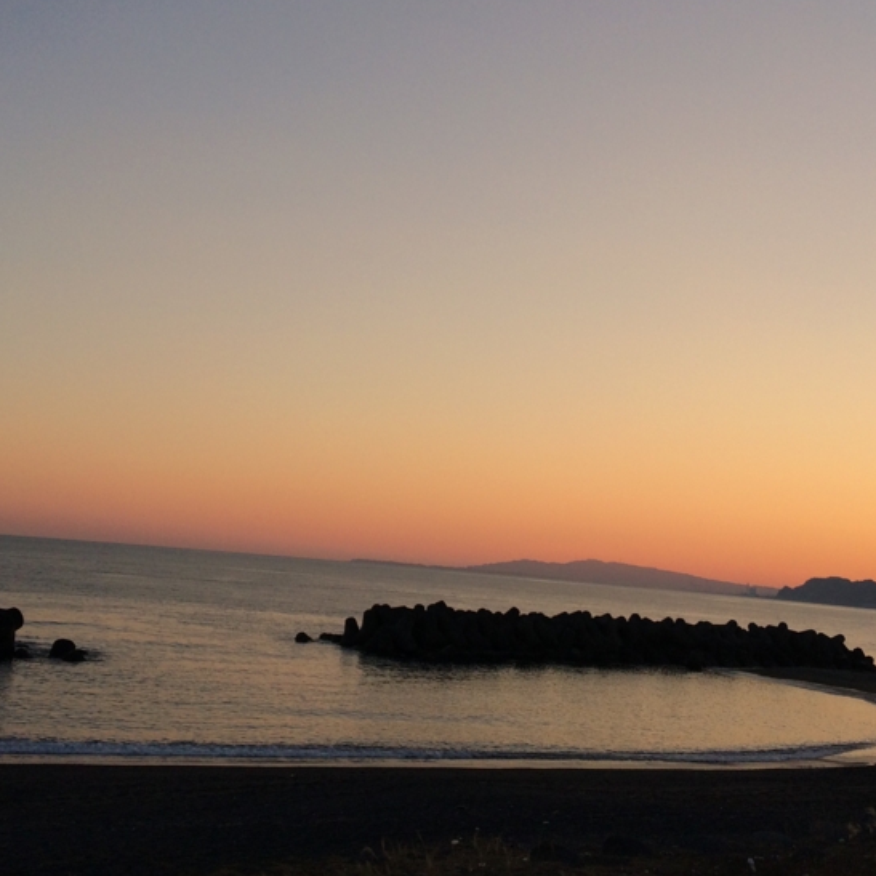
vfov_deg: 35.1
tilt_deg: +10.4
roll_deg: -2.7
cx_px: 420
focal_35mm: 48
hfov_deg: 35.4
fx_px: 1374
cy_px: 303
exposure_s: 1/855
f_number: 2.2
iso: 32
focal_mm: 4.15
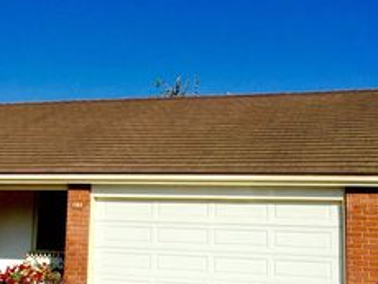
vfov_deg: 23.3
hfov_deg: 30.4
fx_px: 689
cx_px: 112
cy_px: 157
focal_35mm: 63
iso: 32
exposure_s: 1/3968
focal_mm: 4.15
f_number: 2.2
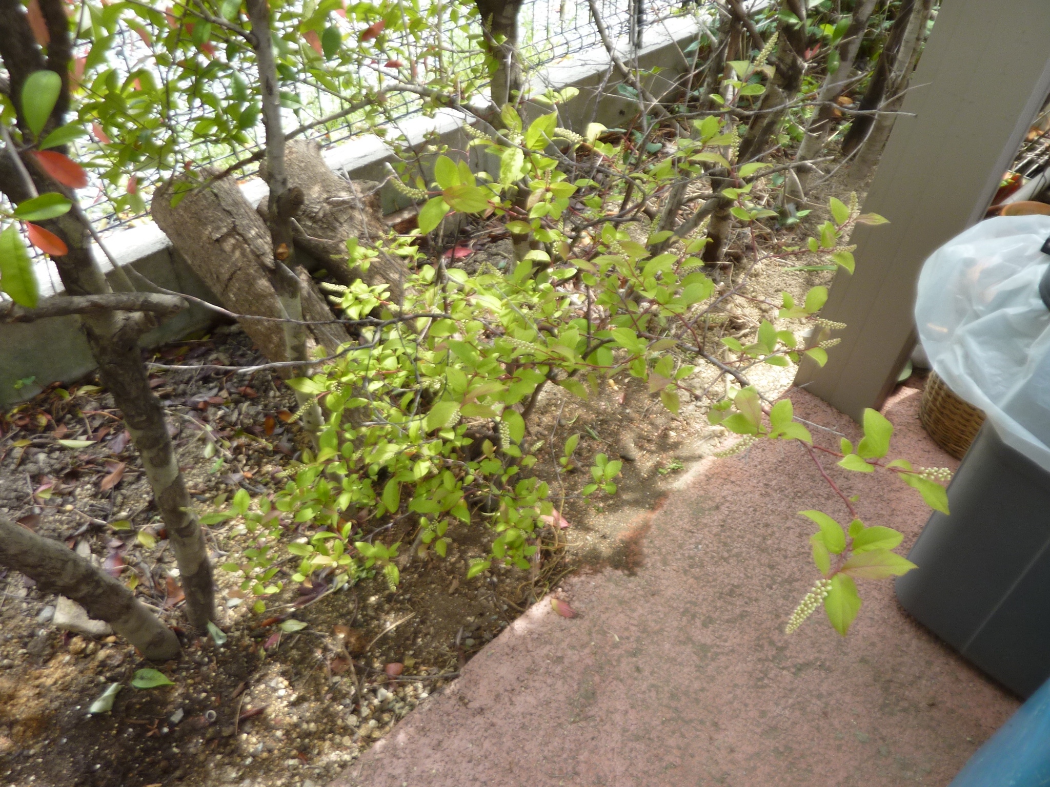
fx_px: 758
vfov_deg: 54.9
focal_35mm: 25
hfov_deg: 69.4
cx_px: 525
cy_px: 394
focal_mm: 4.1
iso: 80
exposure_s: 1/80
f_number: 3.3
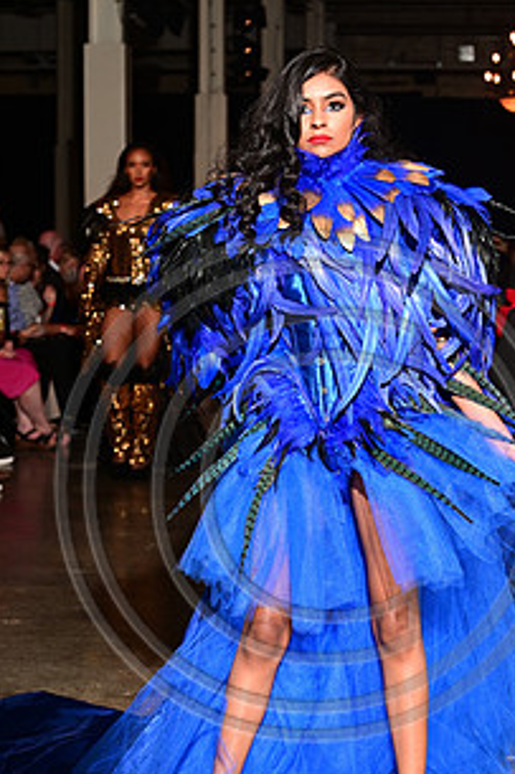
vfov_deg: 17.8
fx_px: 2470
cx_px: 313
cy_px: 485
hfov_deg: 11.9
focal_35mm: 115
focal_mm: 78
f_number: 6.3
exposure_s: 1/125
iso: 1000
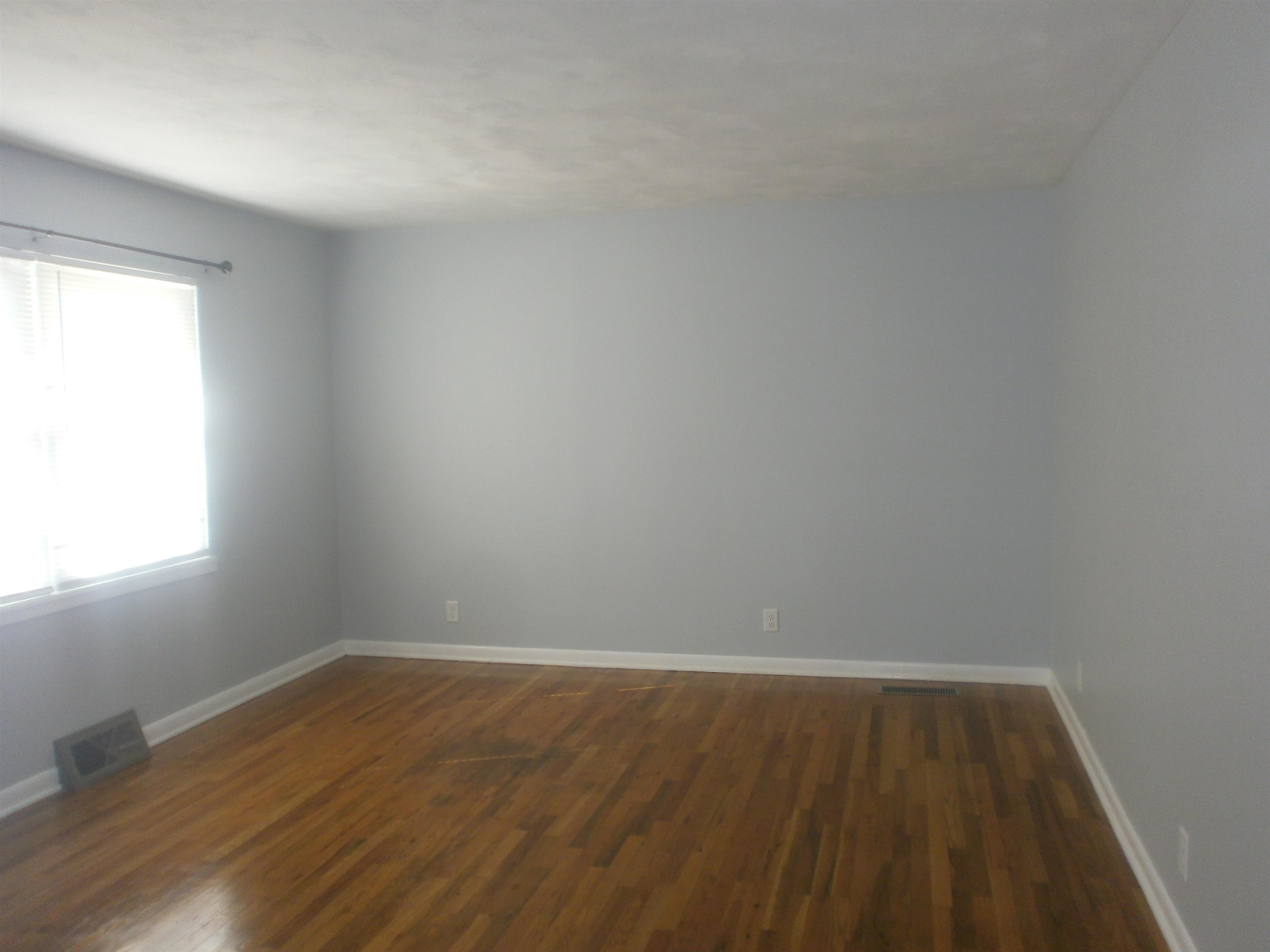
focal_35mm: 27
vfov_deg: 51.4
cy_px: 476
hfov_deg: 65.3
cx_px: 635
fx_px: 991
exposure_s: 1/30
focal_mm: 4.8
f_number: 2.9
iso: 125
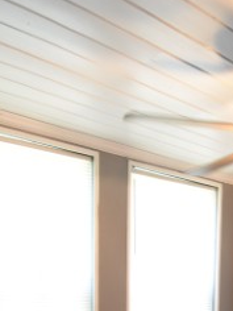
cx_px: 211
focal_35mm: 44
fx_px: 395
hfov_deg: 31.3
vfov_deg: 38.1
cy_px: 312
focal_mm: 10
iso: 800
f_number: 4
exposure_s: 1/60
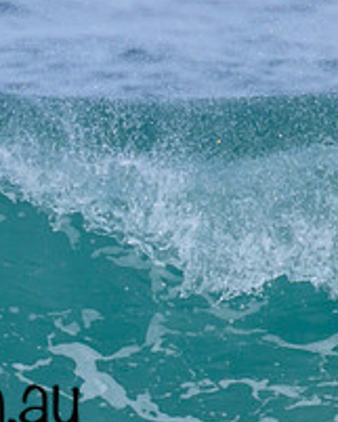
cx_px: -145
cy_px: 374
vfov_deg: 0.7
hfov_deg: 0.5
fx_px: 36360
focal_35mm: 2910
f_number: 11
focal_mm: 800
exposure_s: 1/2000
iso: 900
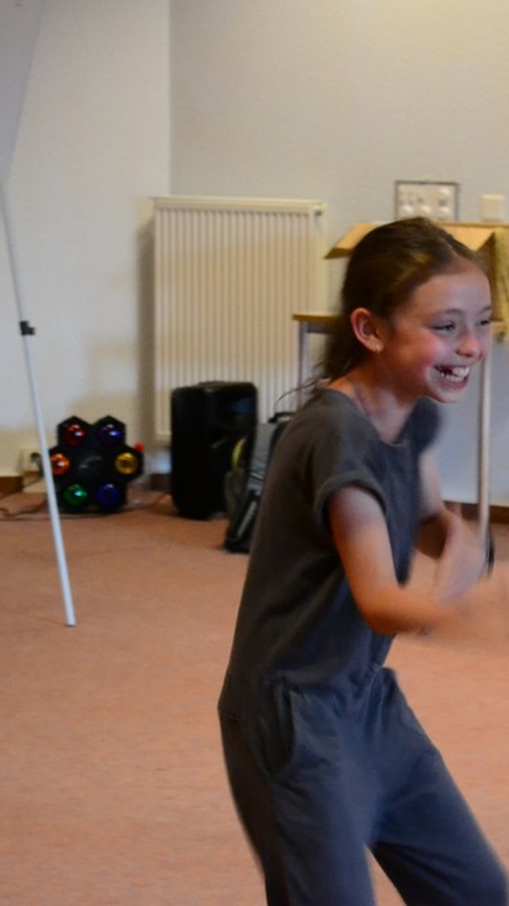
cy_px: 451
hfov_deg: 10.5
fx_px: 2737
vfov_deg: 18.8
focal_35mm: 114
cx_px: 486
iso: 3200
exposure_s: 1/20
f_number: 5.6
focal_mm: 48
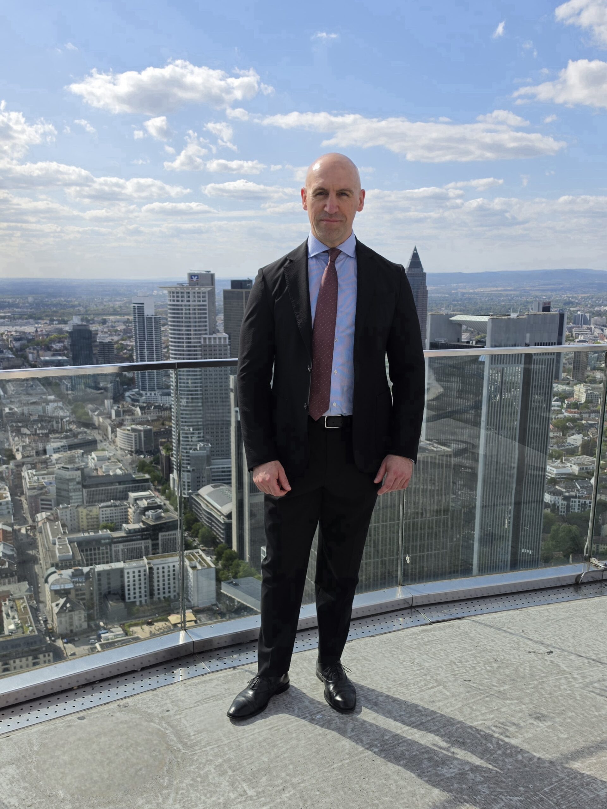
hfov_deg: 58.9
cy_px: 404
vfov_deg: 73.9
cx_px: 304
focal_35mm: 23
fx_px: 538
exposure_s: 1/10000
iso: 50
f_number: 1.4
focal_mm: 6.5
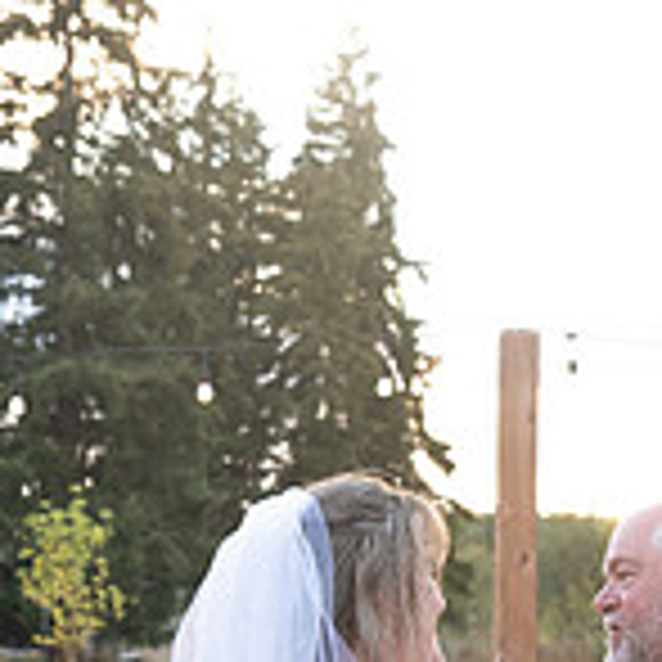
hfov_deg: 14.8
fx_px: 2531
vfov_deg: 14.4
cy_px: 826
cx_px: 491
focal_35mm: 117
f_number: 4
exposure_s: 1/500
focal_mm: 35
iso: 1600
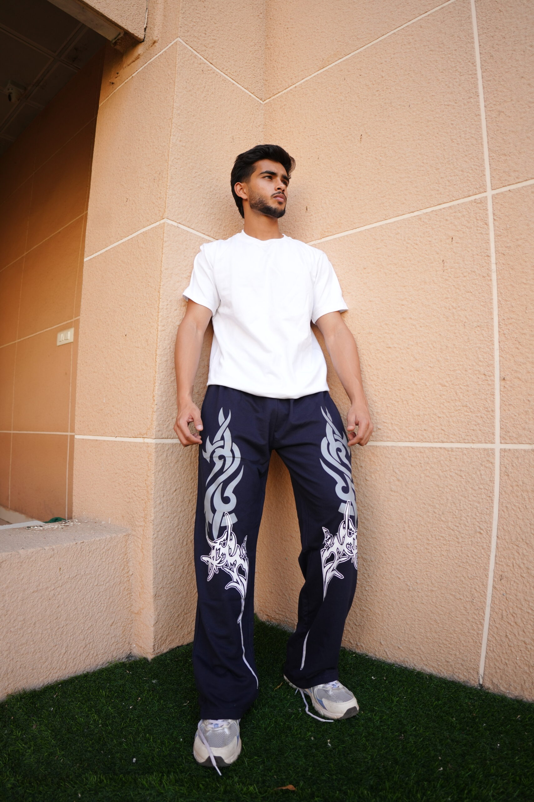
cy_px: 401
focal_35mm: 20
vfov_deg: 84.0
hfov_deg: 61.9
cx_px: 267
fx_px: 445
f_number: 2.8
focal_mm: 20
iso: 200
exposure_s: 1/400
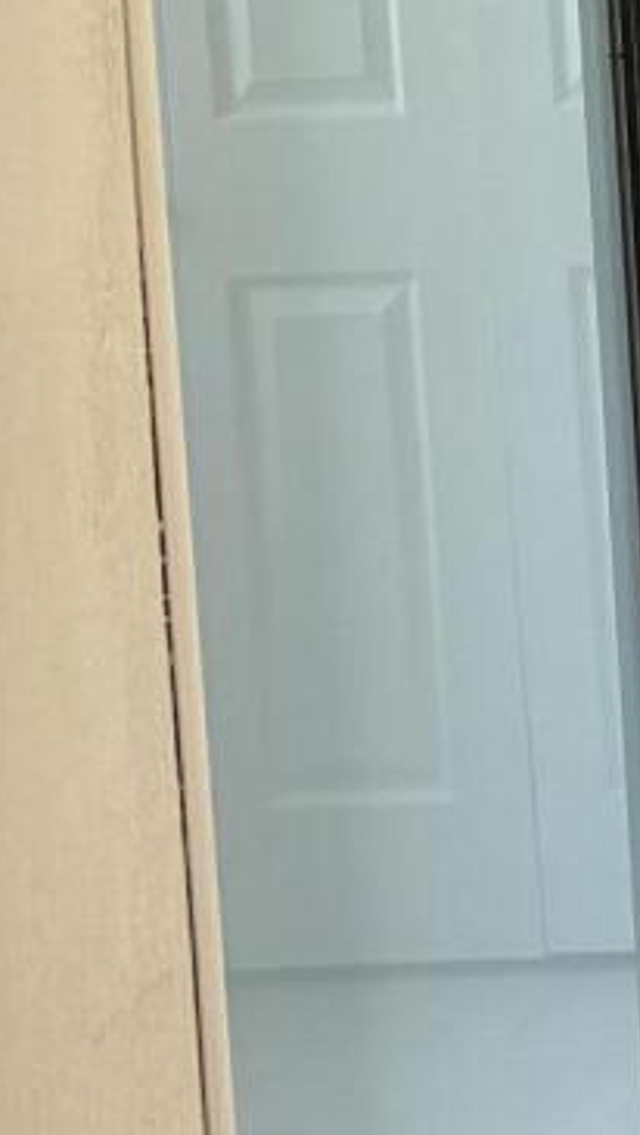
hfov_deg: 6.6
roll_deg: +1.5
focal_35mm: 155
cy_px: 68
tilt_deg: -4.6
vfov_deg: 13.7
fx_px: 4664
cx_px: 2311
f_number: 1.6
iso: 40
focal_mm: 5.96
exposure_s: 1/122
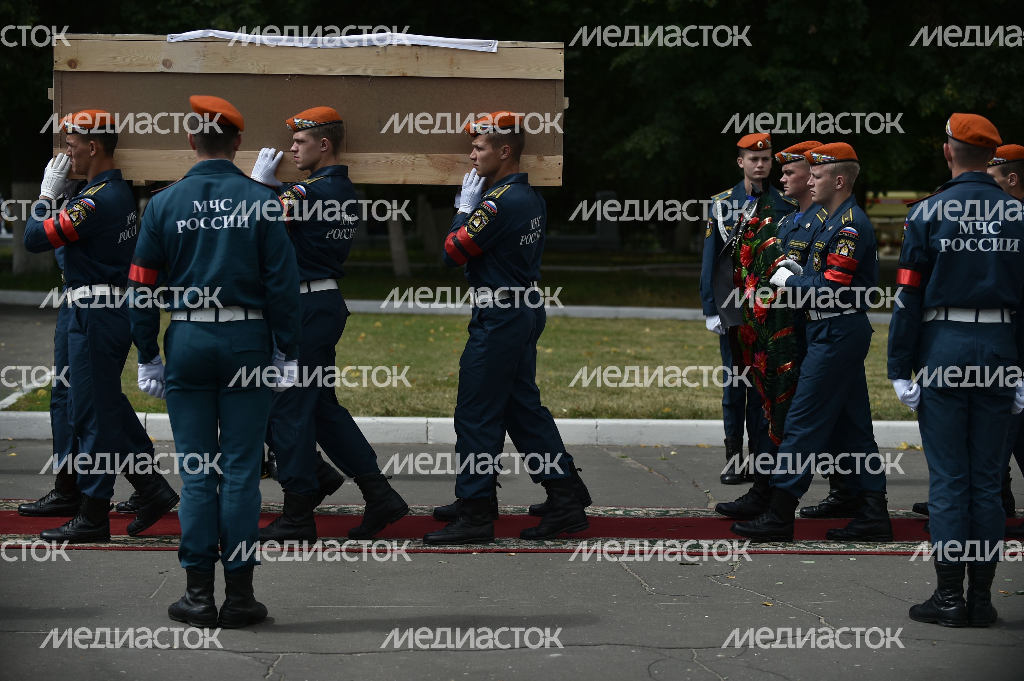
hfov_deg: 23.7
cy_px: 340
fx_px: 2445
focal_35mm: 86
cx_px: 512
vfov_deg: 15.9
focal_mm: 86
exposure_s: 1/2500
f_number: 4
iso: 100
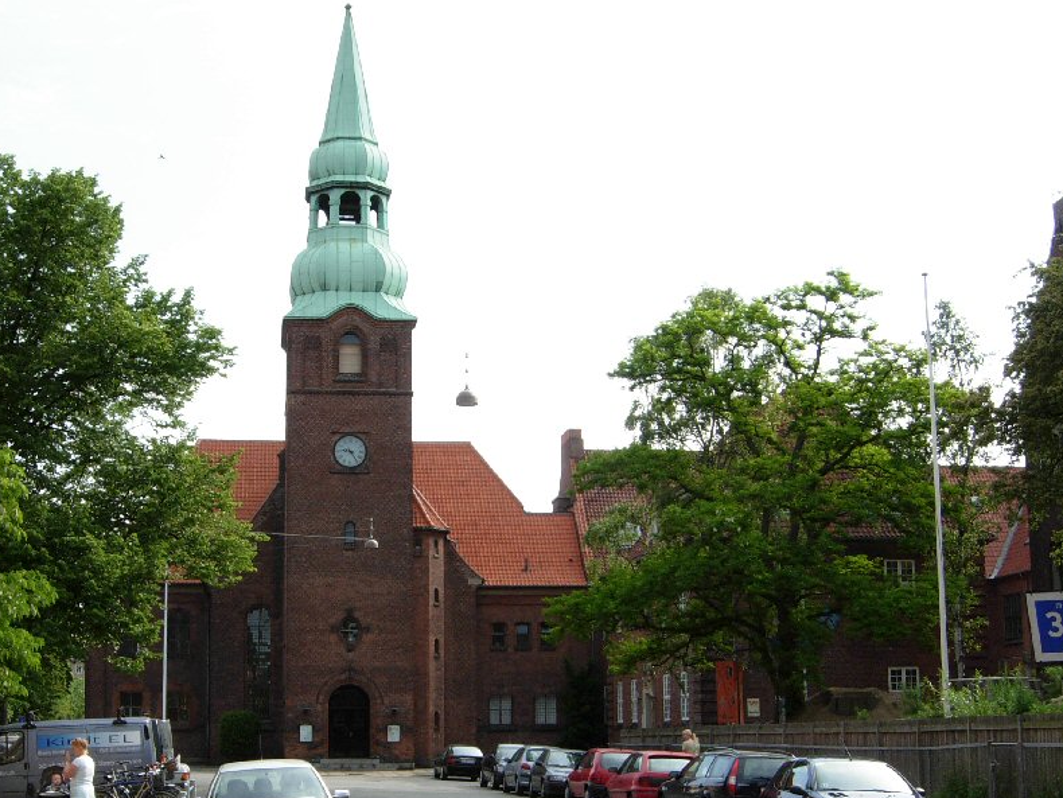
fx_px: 1259
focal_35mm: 41
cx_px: 505
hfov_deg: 45.7
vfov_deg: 35.1
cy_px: 363
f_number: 5.4
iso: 50
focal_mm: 7.5
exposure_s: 1/203
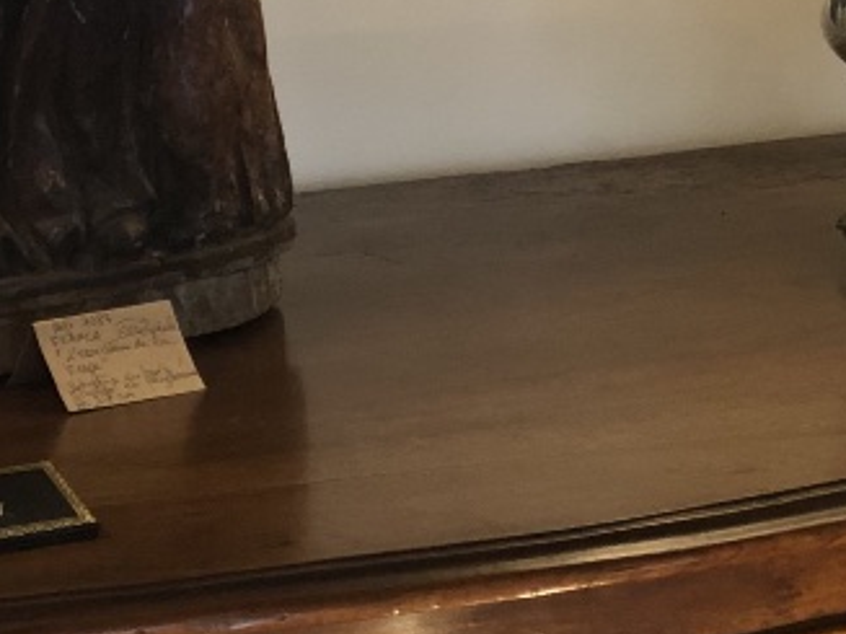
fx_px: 5106
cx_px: -111
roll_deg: +3.3
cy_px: -427
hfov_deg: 9.4
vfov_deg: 7.0
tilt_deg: -3.5
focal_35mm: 209
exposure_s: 1/100
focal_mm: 6.6
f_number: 2.8
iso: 100
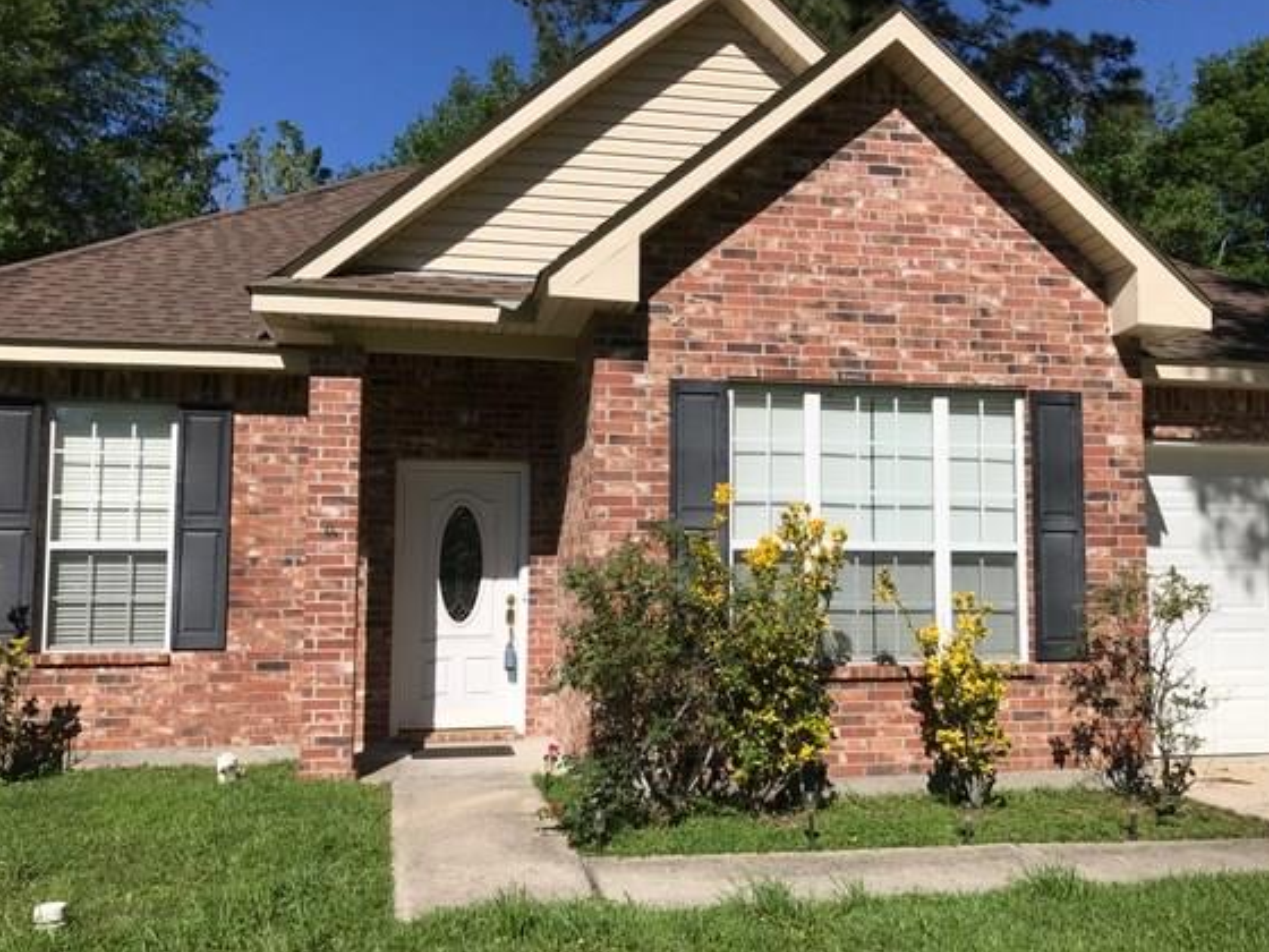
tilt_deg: +4.2
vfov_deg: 44.2
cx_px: 684
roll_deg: +0.7
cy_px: 483
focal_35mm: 32
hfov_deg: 56.7
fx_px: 1173
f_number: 1.8
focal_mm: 3.99
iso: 20
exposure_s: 1/4167
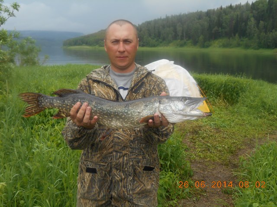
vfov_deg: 35.1
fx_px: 328
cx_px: 138
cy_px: 104
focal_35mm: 41
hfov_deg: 45.8
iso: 80
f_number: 3.9
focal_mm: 7.2
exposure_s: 1/200
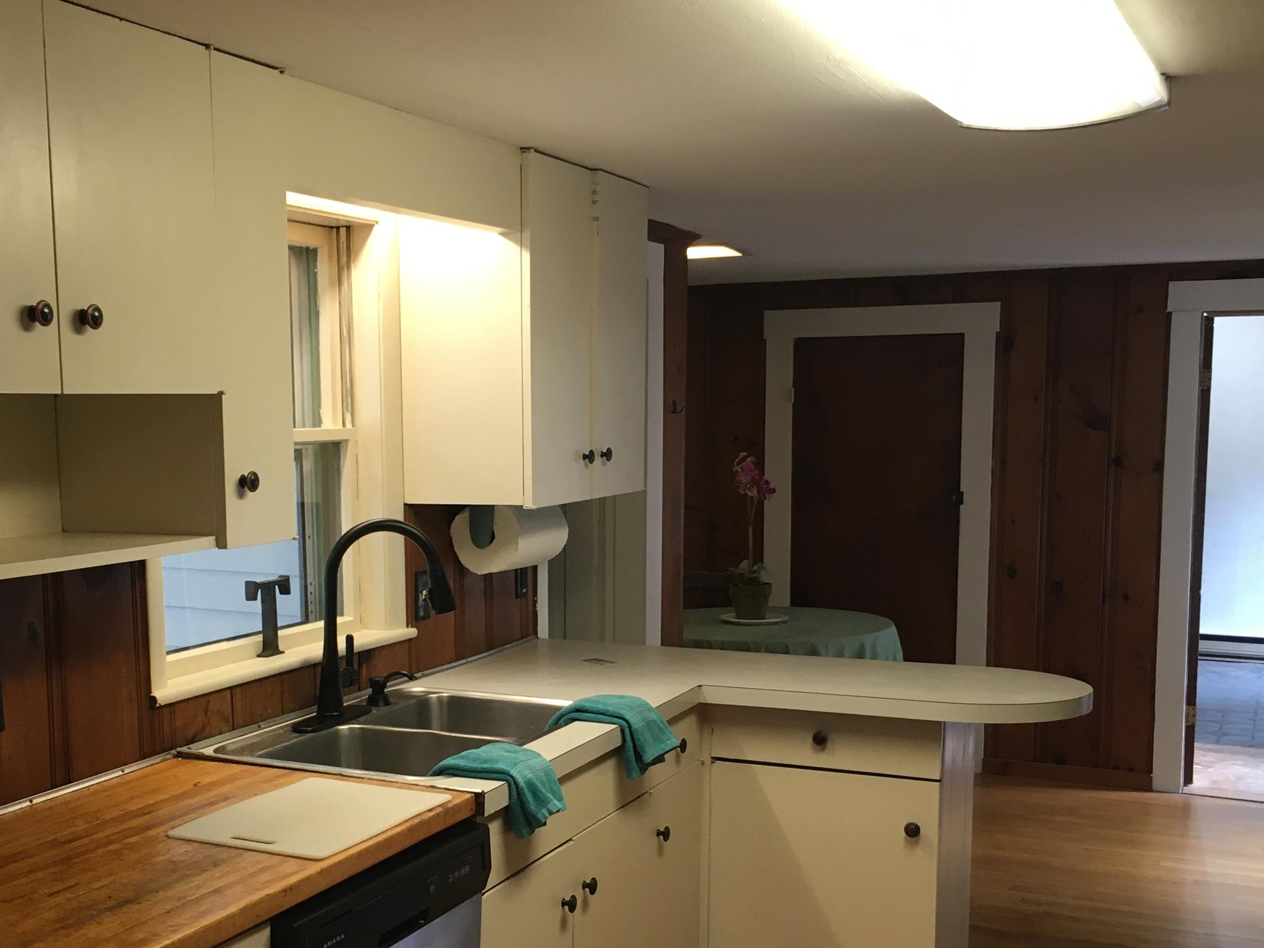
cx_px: 441
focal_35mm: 44
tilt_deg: -7.5
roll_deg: -1.2
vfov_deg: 32.6
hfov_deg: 42.5
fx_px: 1607
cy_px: 629
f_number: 2.2
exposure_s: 1/30
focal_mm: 4.15
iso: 80
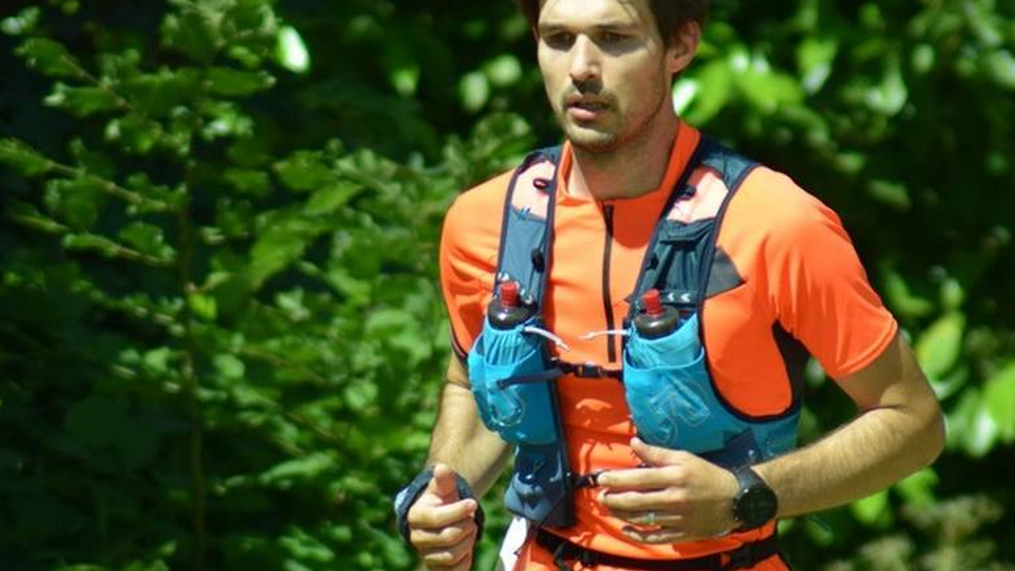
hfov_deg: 3.0
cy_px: 247
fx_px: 19703
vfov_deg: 1.7
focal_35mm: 732
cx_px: 500
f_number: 5.6
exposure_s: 1/1250
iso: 400
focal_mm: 300
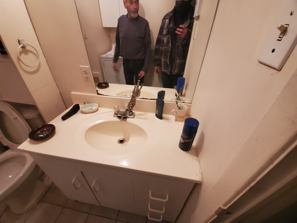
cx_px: 148
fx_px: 112
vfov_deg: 89.9
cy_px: 112
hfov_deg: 106.2
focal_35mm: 13
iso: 500
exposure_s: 1/30
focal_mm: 1.8
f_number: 2.2
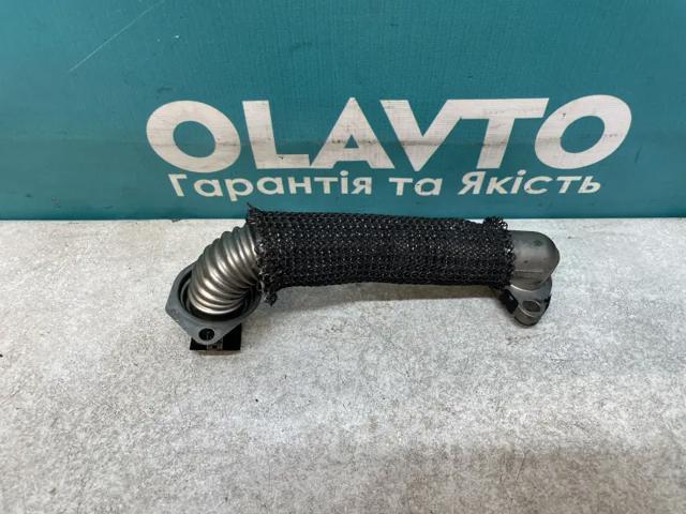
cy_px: 257
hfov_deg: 67.3
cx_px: 343
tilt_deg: -51.5
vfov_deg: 53.1
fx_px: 515
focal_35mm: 26
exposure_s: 1/100
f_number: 1.6
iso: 100
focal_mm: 4.2
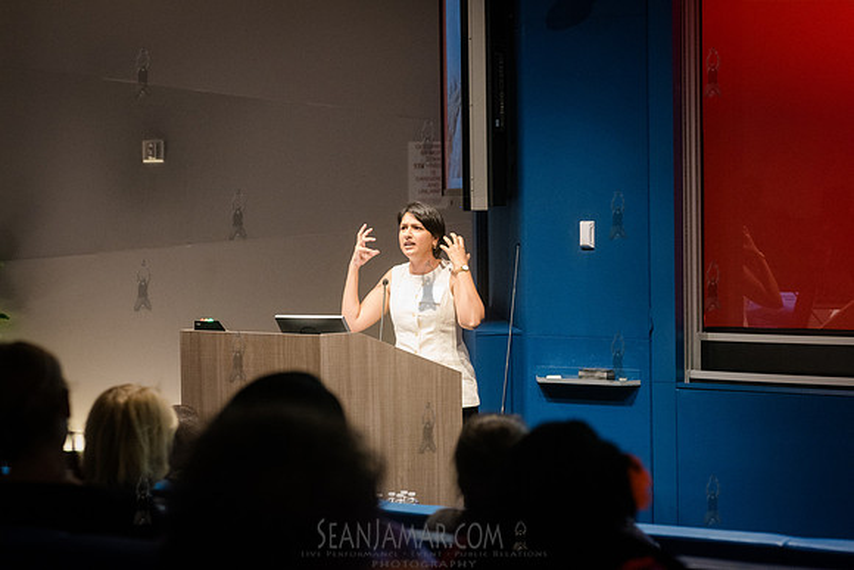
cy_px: 285
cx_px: 427
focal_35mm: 112
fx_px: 2657
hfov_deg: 18.3
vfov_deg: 12.2
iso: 6400
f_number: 4.5
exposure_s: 1/200
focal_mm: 112
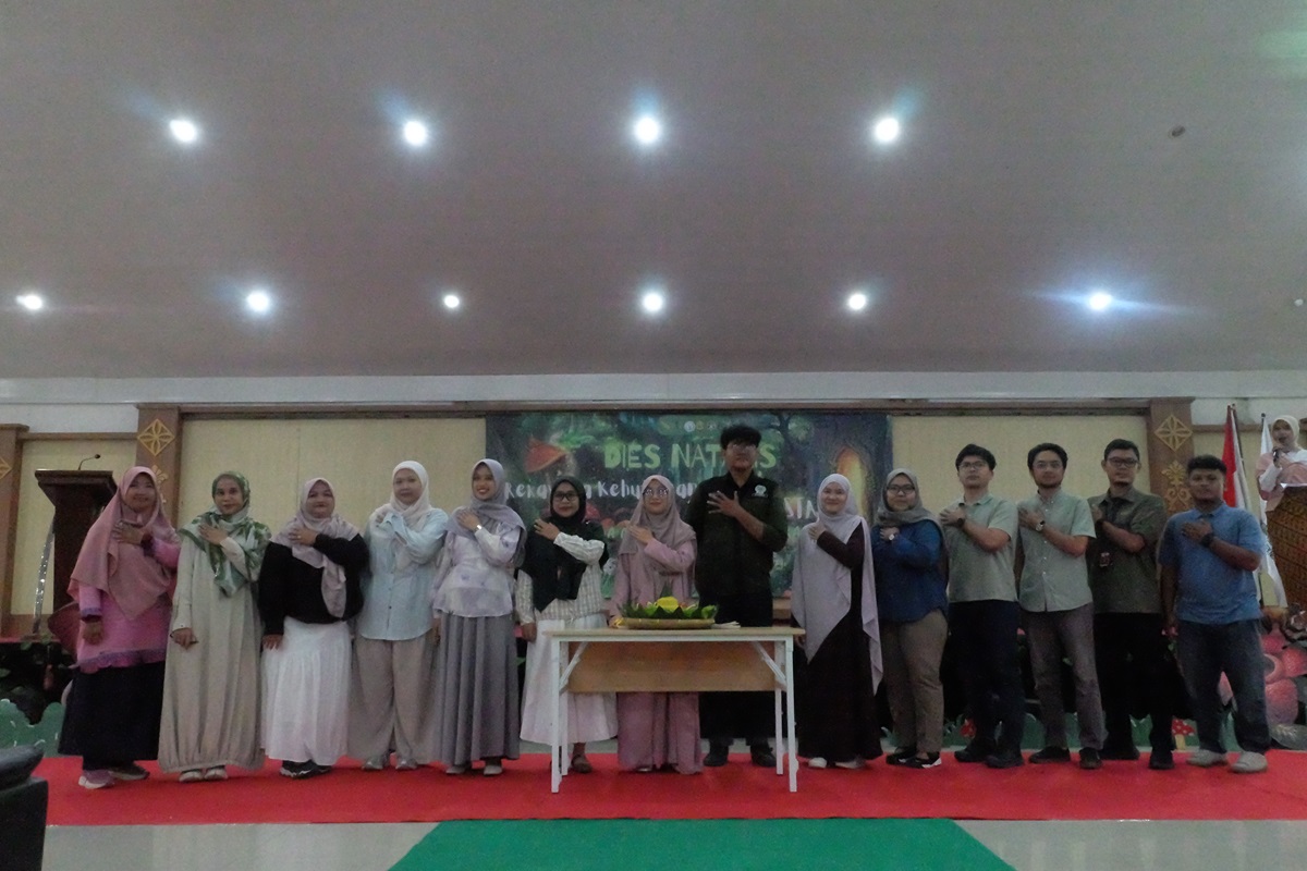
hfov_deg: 63.7
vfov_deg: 45.0
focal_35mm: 29
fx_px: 1053
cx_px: 654
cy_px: 436
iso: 25600
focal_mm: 19.2
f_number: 10
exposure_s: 1/125
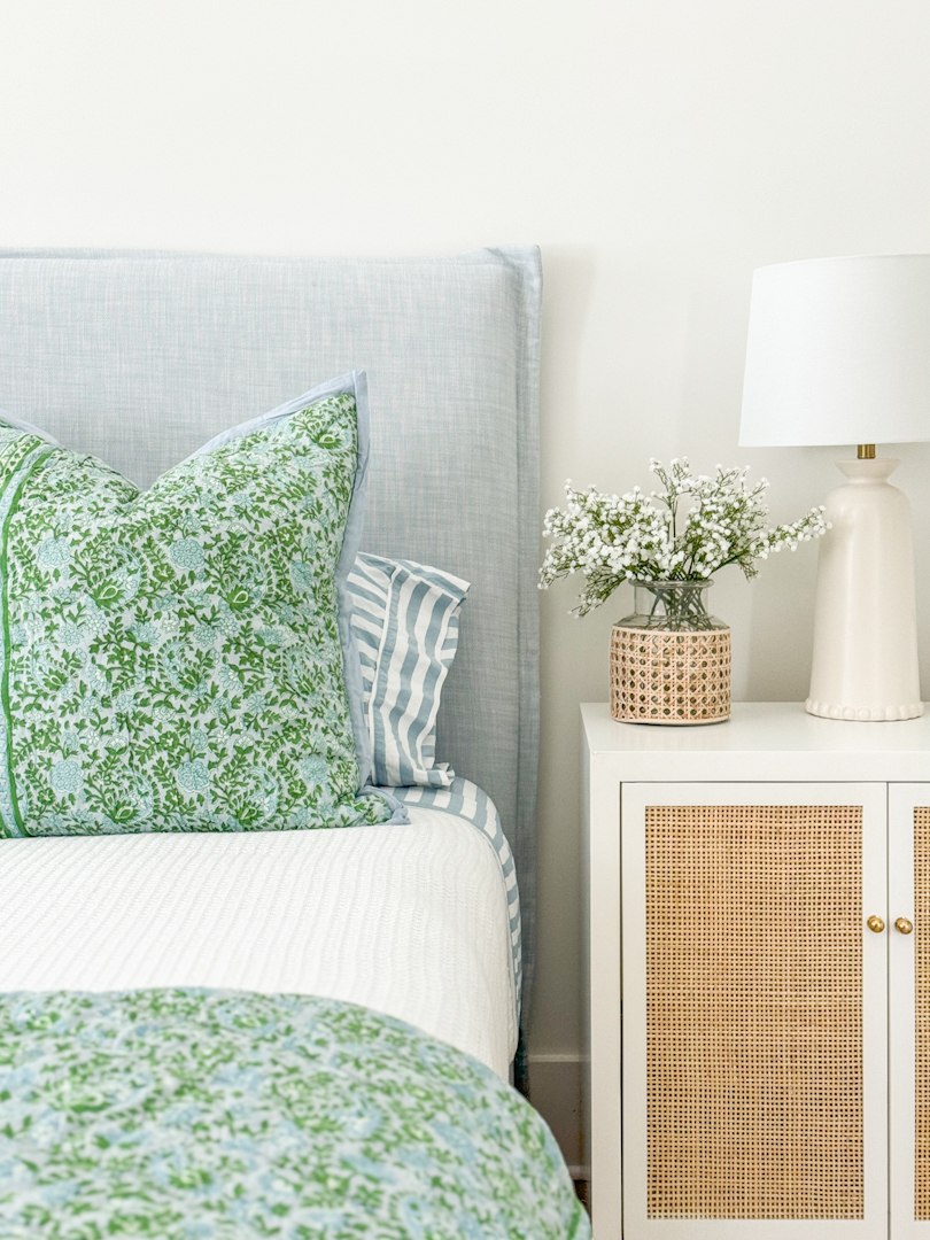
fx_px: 1719
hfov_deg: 30.3
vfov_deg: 39.7
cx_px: 465
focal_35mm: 48
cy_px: 620
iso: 160
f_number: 1.8
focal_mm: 6.86
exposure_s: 1/60
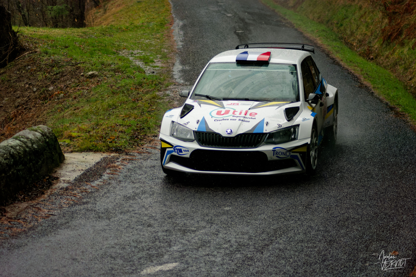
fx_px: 1213
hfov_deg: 19.5
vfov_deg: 13.0
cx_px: 208
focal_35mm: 105
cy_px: 138
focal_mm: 70
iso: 7200
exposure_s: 1/4000
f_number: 4
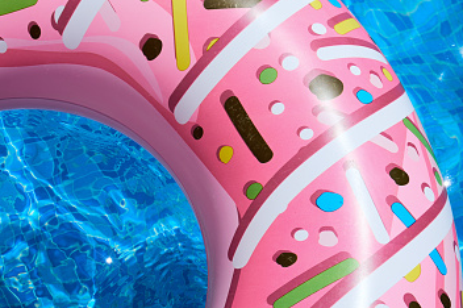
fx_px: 1246
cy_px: 109
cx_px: 310
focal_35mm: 97
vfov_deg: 14.1
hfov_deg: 21.0
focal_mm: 44.4
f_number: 8
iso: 200
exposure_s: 1/1250
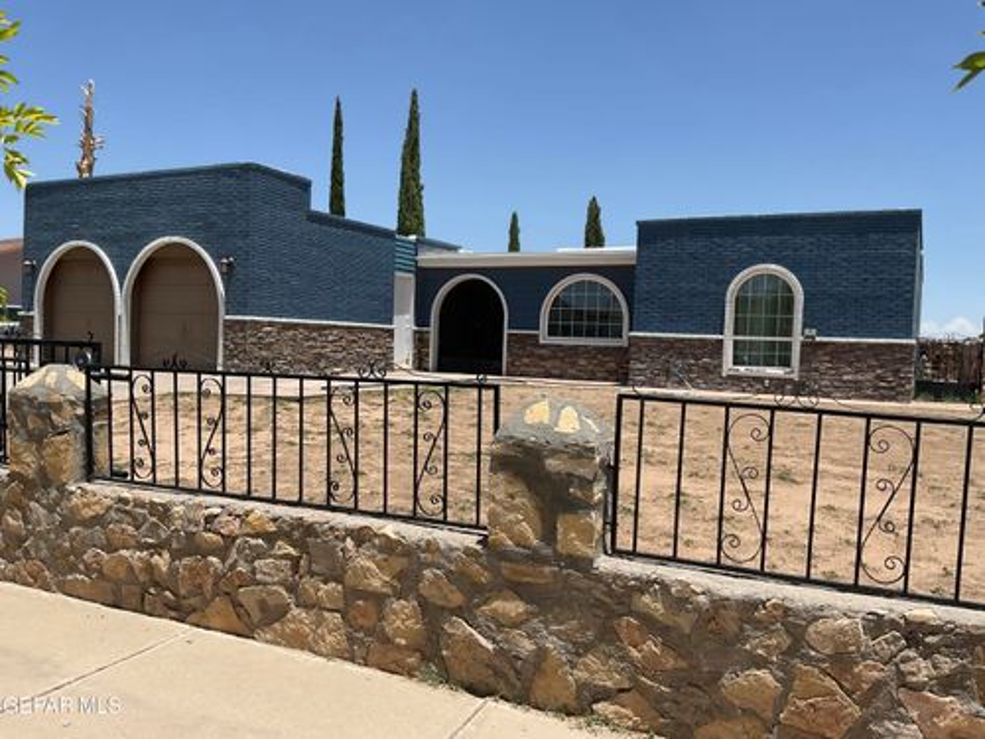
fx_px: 825
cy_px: 370
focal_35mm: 29
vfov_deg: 48.2
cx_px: 492
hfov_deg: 61.7
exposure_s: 1/2538
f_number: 1.8
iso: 16
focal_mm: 3
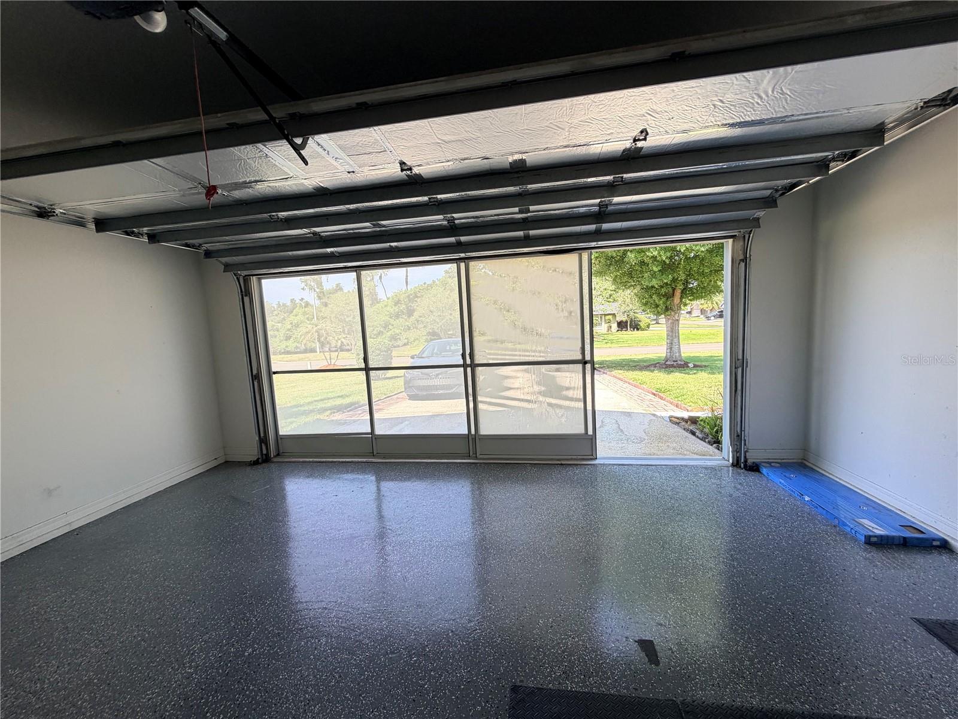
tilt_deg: -5.9
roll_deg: +4.1
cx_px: 479
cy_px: 360
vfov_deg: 85.7
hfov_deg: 102.1
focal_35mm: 14
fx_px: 387
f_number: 2.2
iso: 40
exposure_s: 1/159
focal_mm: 2.22
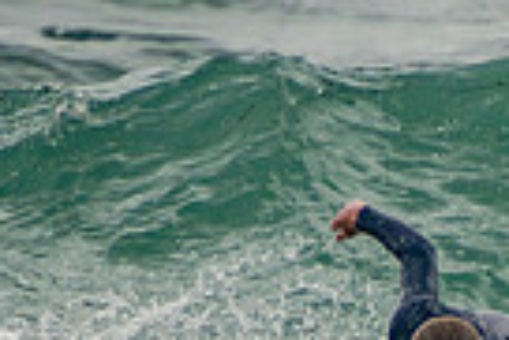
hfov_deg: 0.8
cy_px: 596
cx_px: 588
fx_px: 36106
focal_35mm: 2551
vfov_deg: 0.5
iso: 250
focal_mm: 400
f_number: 5.6
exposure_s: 1/1250
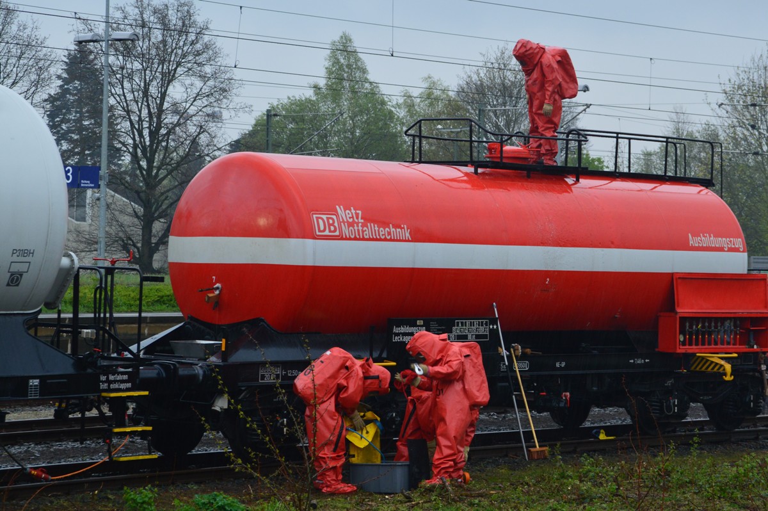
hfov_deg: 23.4
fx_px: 1854
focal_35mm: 87
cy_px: 256
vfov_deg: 15.7
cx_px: 384
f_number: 7.1
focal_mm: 58
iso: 500
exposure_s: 1/30
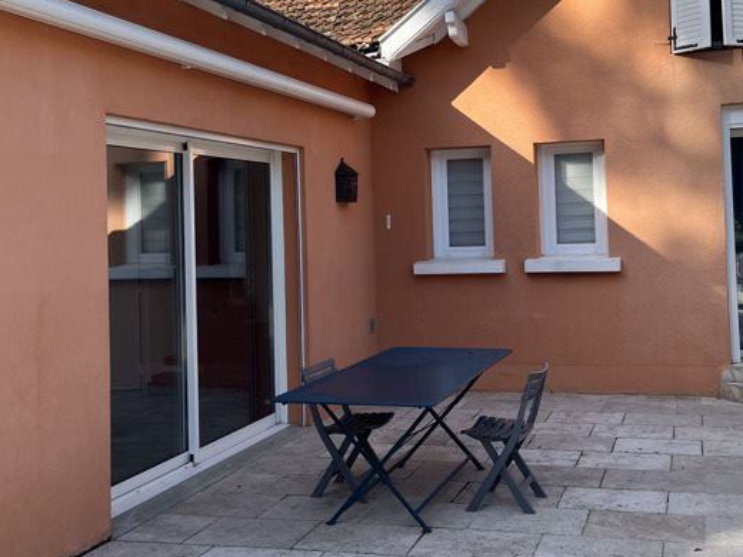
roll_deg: +4.3
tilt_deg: +0.6
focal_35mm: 40
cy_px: 190
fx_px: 859
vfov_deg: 35.6
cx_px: 484
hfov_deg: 46.2
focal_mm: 5.1
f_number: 1.6
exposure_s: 1/1140
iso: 50
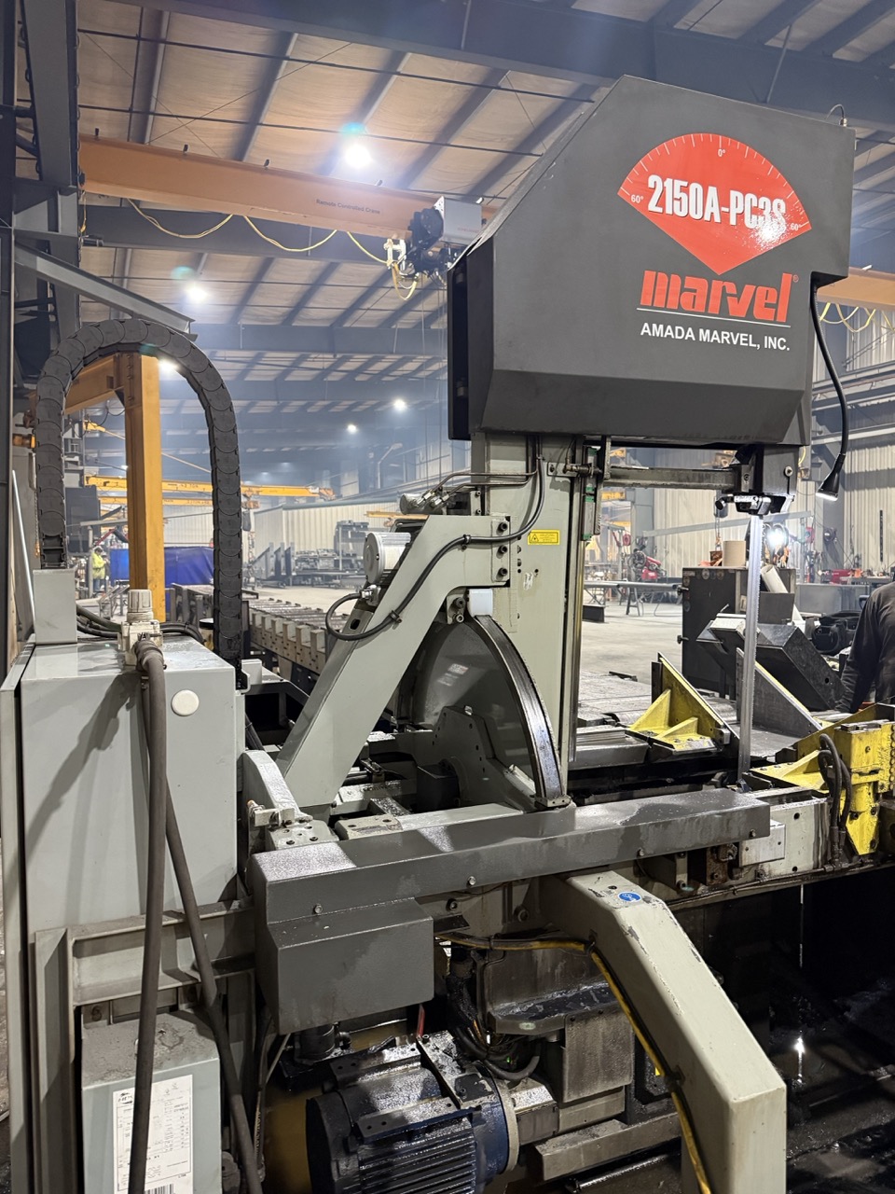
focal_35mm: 24
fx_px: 827
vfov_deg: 71.6
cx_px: 448
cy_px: 597
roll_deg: +0.2
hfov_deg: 56.8
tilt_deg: -2.5
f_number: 1.78
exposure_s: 1/60
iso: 500
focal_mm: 6.76
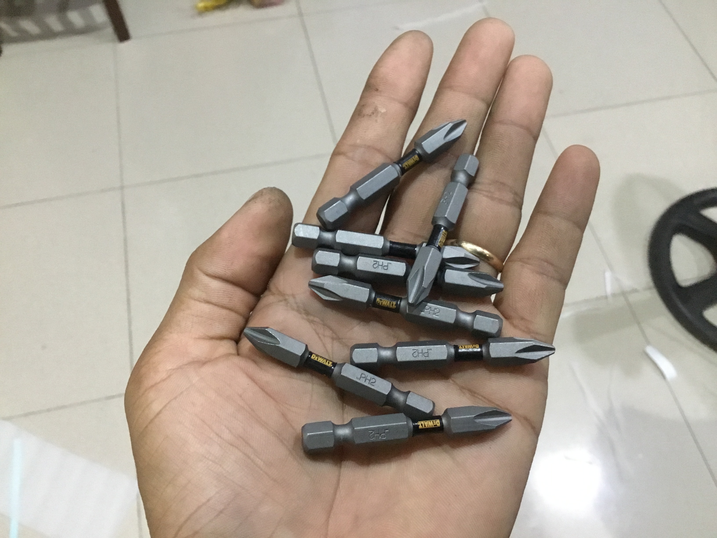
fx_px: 642
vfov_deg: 45.4
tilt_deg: -59.5
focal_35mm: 31
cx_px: 358
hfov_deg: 58.4
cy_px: 269
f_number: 2.4
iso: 320
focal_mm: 3.3
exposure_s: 1/17
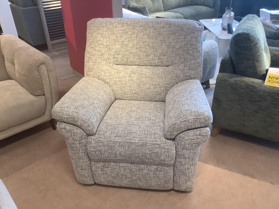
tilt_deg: -31.8
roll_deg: +0.9
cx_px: 140
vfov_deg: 45.4
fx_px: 250
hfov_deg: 58.4
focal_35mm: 31
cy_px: 104
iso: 64
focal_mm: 3.3
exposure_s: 1/50
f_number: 2.4
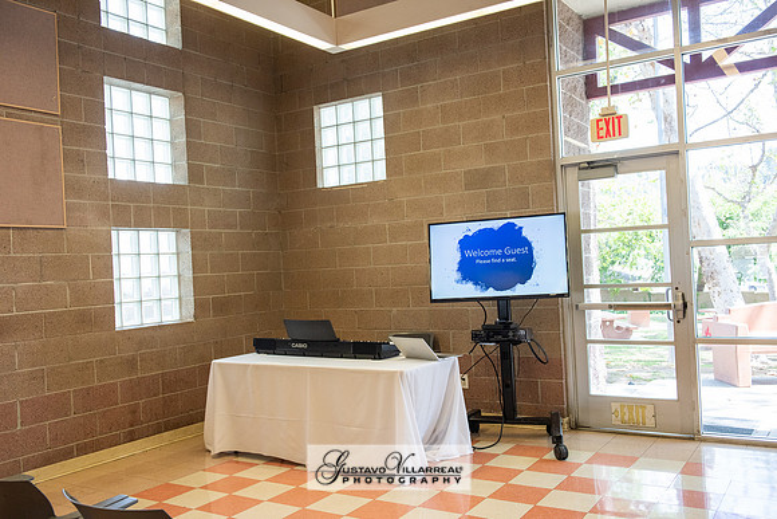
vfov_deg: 41.1
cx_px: 388
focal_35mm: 32
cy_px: 260
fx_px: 691
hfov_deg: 58.7
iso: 1600
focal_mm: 32
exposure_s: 1/200
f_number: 5.6
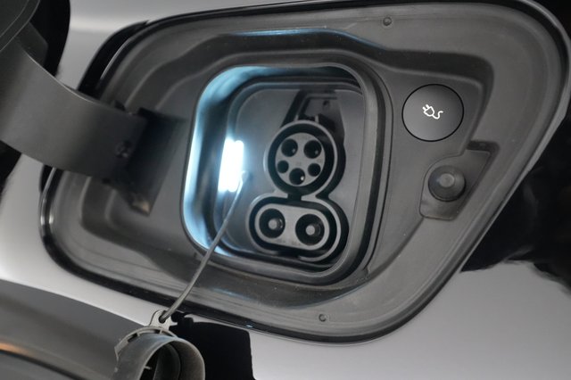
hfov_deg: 65.5
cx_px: 286
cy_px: 190
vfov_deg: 46.4
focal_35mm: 28
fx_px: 444
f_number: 4.5
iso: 12800
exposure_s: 1/100
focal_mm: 28
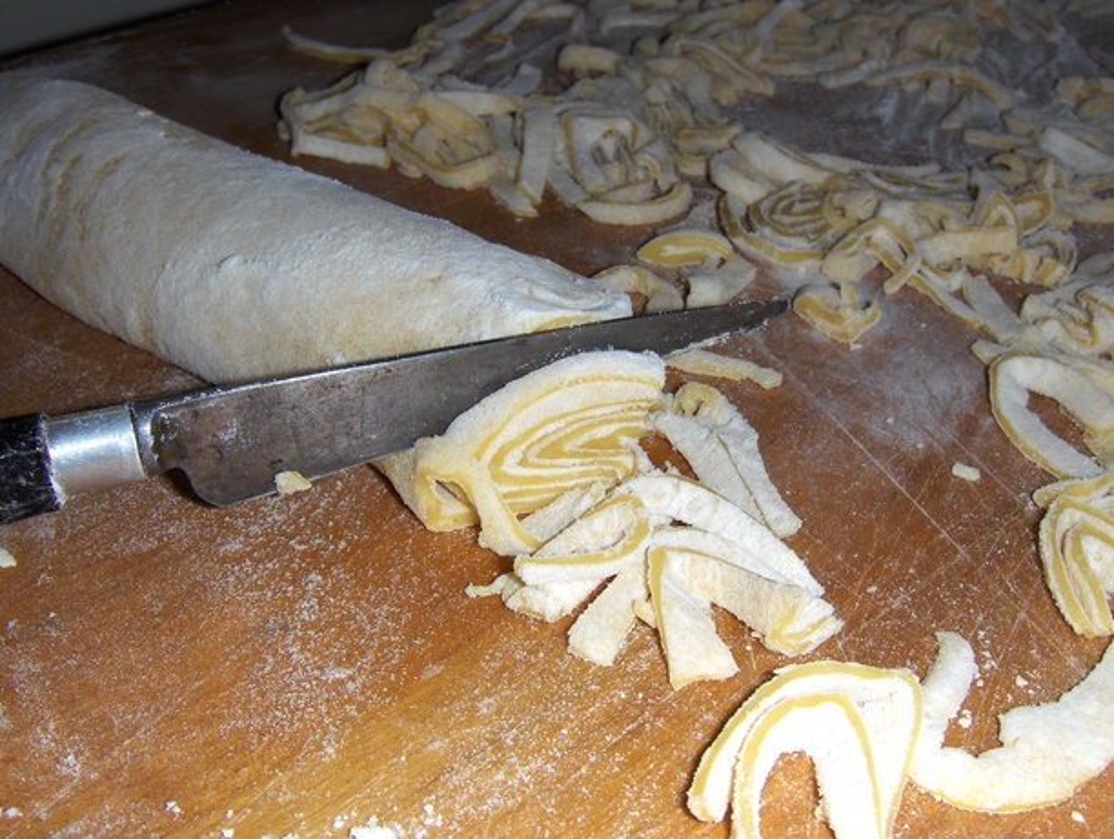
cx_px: 557
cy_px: 420
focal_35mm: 41
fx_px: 1322
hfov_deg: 45.7
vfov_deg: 35.2
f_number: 5.09
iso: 100
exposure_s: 1/60
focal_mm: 6.5
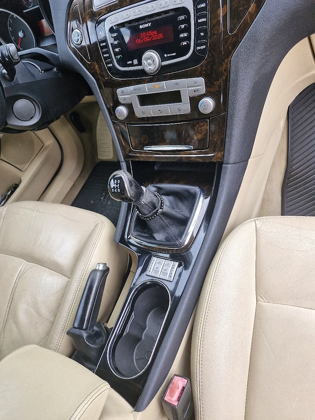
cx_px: 158
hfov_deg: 58.9
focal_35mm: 23
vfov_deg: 73.9
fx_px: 279
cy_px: 210
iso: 80
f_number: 1.8
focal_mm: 5.54
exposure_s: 1/182
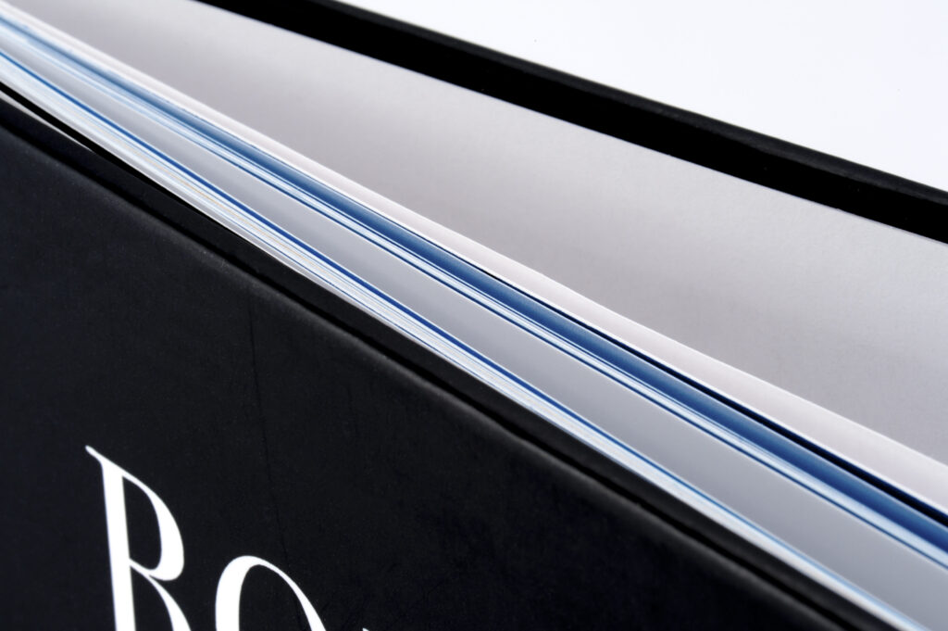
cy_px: 316
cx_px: 474
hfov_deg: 19.5
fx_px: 2763
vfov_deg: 13.0
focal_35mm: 105
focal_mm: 105
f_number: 36
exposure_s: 1/2
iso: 200
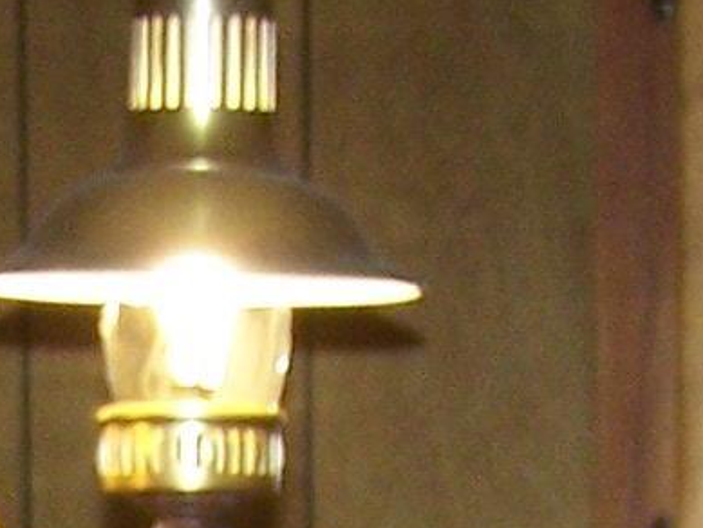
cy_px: 1689
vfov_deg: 5.0
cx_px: -52
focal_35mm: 277
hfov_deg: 7.1
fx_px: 5627
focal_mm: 6.3
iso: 160
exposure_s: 1/60
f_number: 2.8
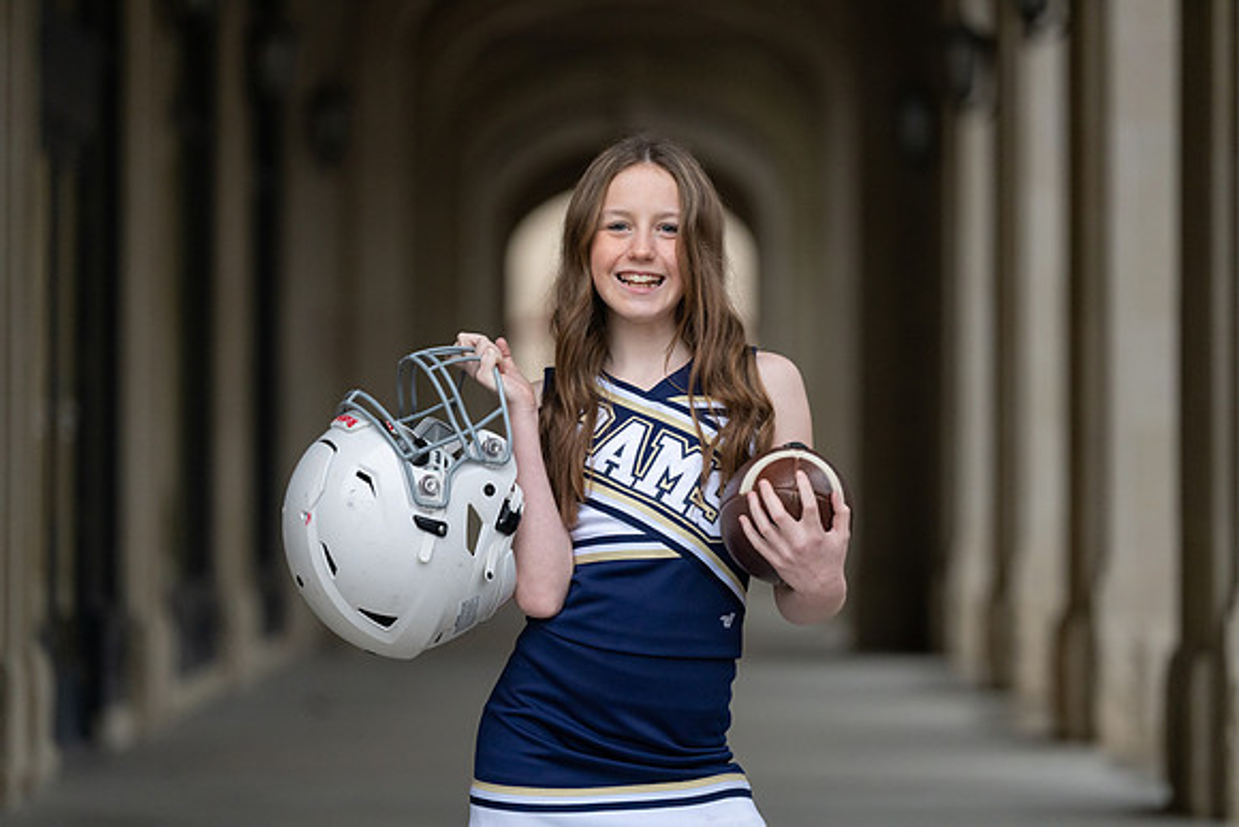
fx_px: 4819
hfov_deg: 14.7
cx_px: 620
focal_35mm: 140
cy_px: 414
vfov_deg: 9.8
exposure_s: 1/250
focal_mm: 140
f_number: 2.8
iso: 2500
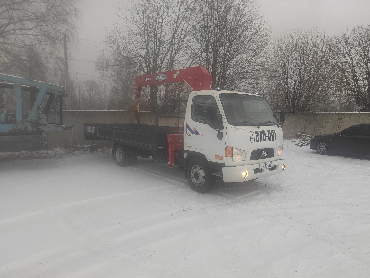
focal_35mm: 24
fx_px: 257
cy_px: 143
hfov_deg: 71.6
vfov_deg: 56.8
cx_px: 184
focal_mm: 5.52
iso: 600
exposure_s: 1/623
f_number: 1.9
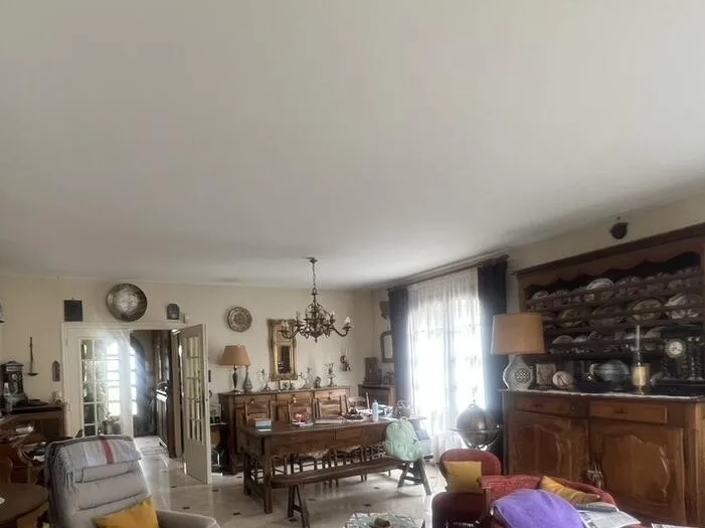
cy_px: 364
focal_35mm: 19
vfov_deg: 66.2
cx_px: 282
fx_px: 387
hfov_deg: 83.6
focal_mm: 1.57
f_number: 1.8
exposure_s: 1/99
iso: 200
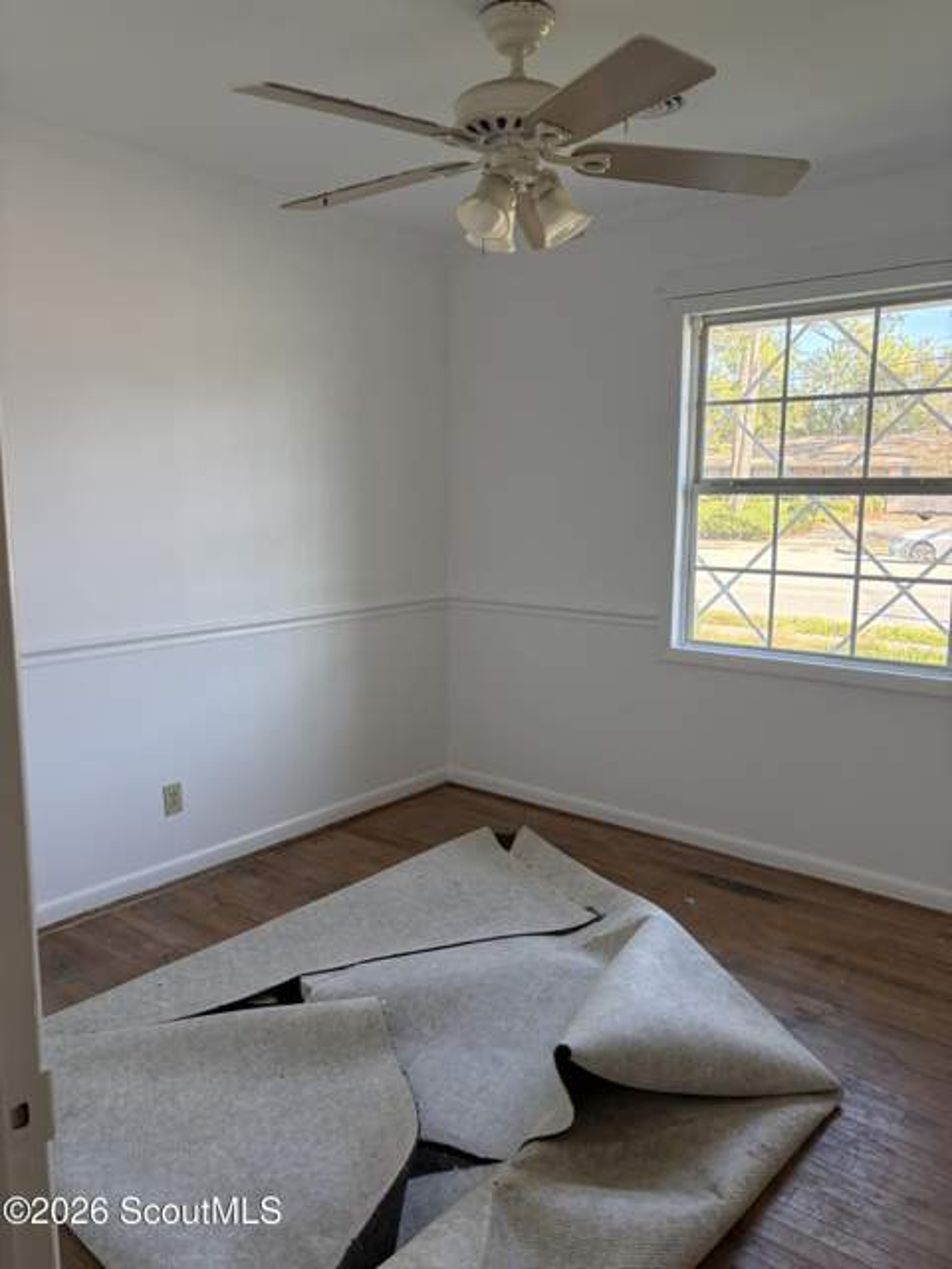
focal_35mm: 26
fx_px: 953
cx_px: 476
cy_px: 634
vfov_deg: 67.3
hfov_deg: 53.1
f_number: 1.6
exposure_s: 1/109
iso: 125
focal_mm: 5.96
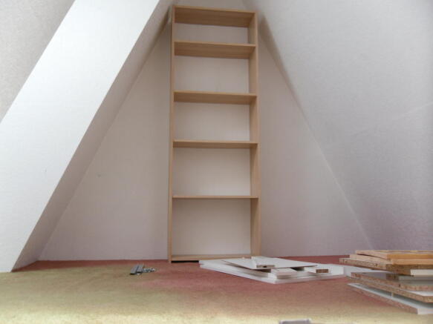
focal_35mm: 35
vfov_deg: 40.7
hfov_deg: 52.6
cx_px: 216
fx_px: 438
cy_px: 162
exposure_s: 1/45
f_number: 3.5
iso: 100
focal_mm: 6.3
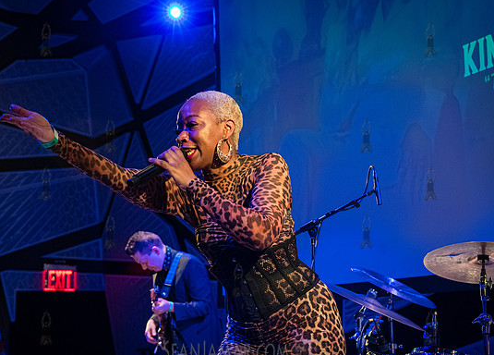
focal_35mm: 65
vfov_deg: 22.0
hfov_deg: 30.2
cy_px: 169
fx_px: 913
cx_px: 275
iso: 10000
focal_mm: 53
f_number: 4.5
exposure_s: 1/500
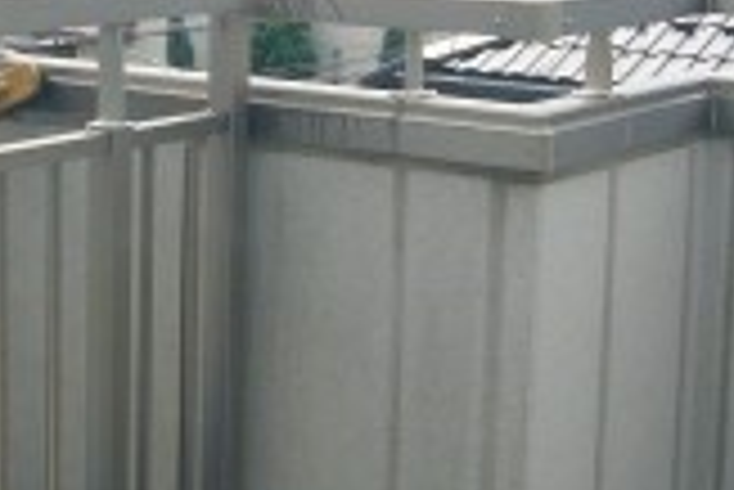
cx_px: 86
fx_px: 2081
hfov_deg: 19.7
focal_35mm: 102
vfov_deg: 13.4
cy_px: 126
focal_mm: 4.7
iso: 80
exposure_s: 1/200
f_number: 5.6
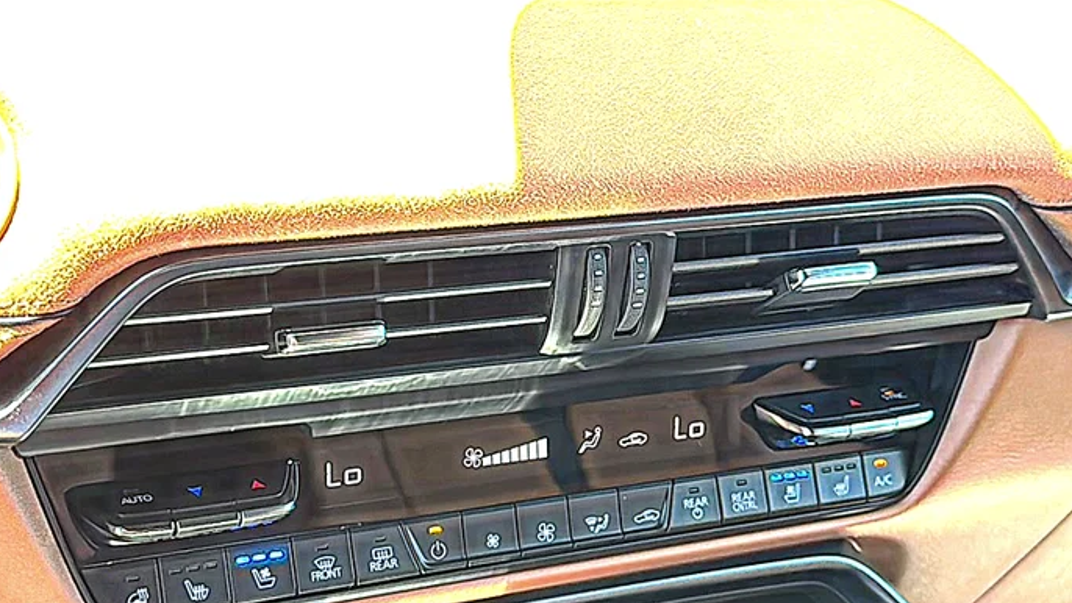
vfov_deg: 23.8
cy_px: 405
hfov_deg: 41.3
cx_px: 536
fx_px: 1421
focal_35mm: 50
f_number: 1.78
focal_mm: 6.86
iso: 125
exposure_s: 1/131
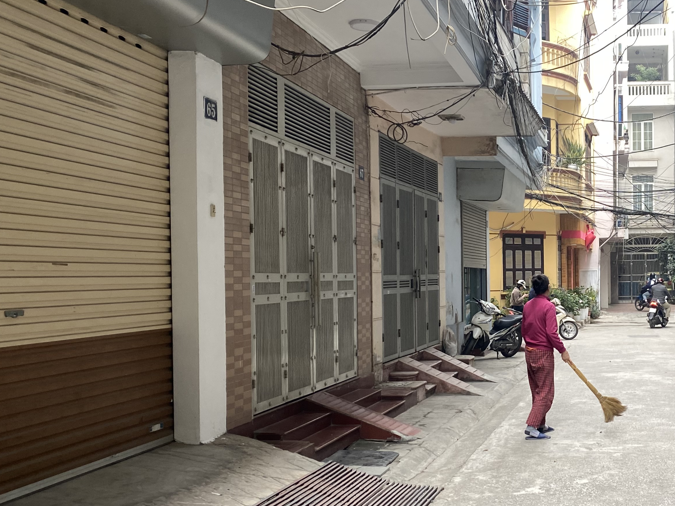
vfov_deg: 32.1
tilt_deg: -1.4
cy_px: 295
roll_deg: +1.1
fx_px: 877
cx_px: 567
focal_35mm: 45
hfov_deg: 39.9
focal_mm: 4.25
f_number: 1.8
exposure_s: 1/121
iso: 80
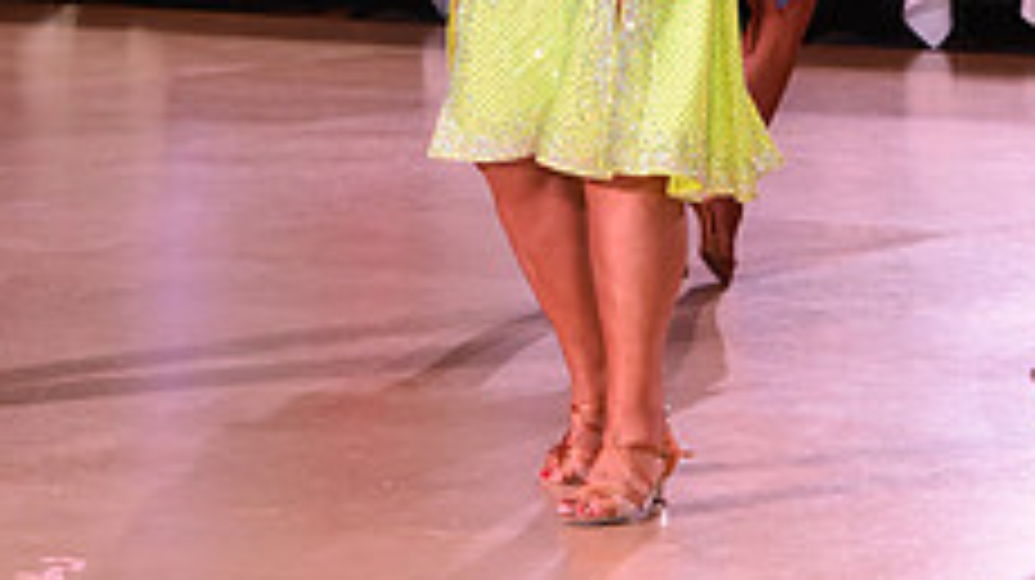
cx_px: 272
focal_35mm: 185
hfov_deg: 11.6
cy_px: -283
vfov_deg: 6.5
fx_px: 5074
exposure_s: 1/320
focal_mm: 70
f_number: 6.3
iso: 2500
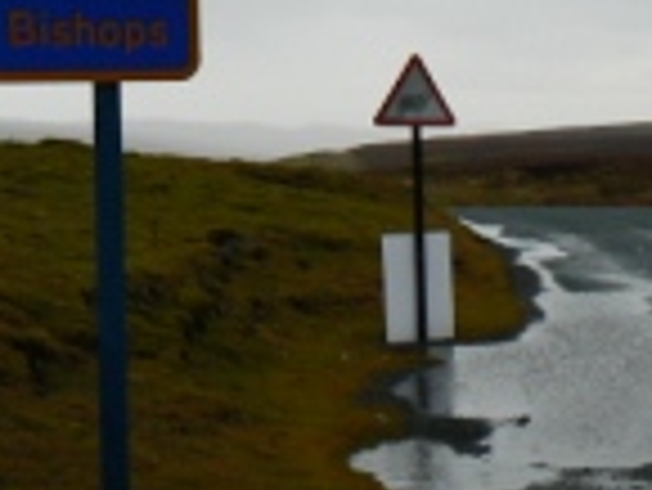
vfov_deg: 13.7
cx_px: 81
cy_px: 45
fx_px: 2017
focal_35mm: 107
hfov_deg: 18.1
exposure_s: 1/125
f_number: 4
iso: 80
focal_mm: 6
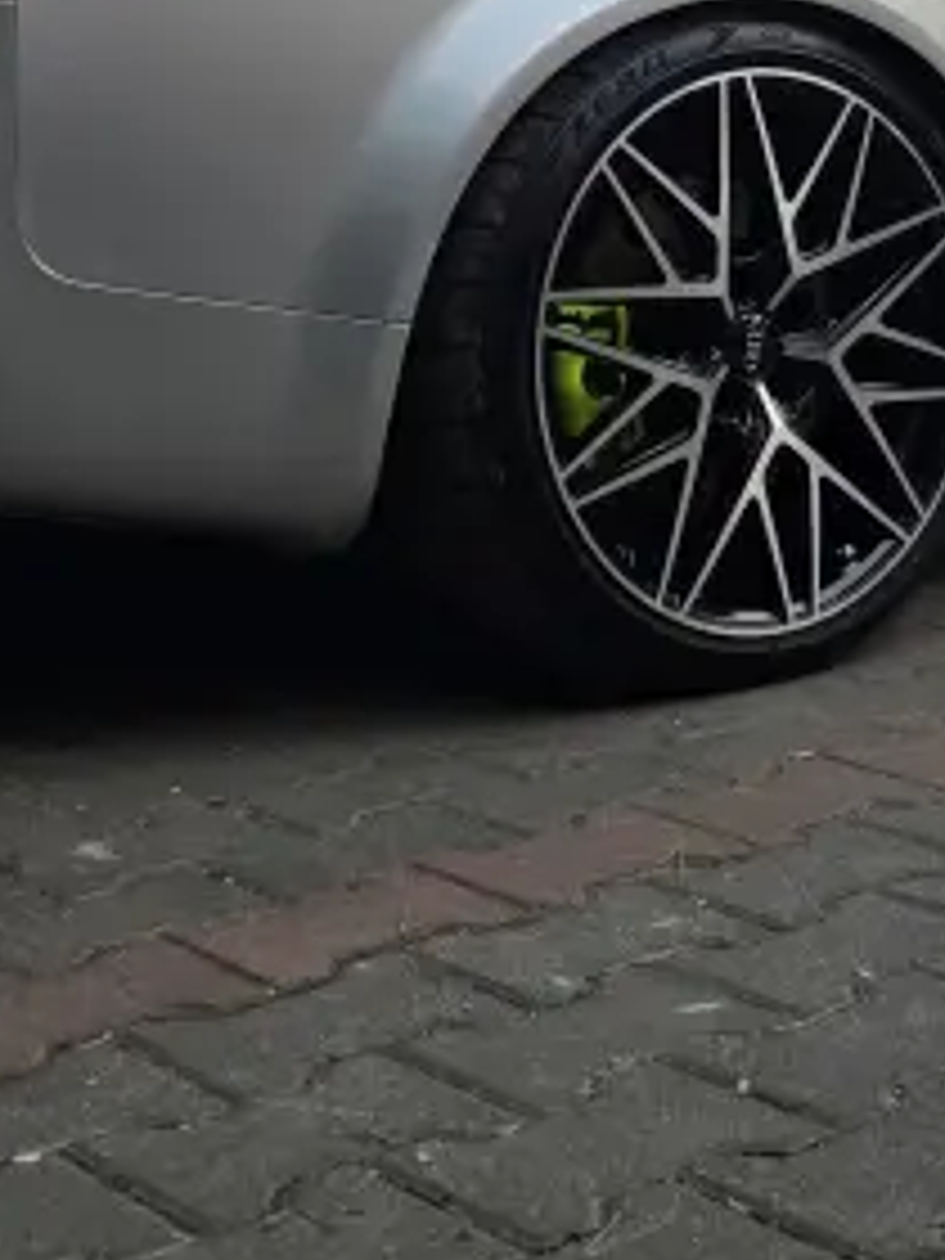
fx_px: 2548
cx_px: 778
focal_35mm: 70
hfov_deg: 20.7
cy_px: -20
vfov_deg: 26.2
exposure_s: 1/180
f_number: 1.7
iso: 125
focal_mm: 6.3
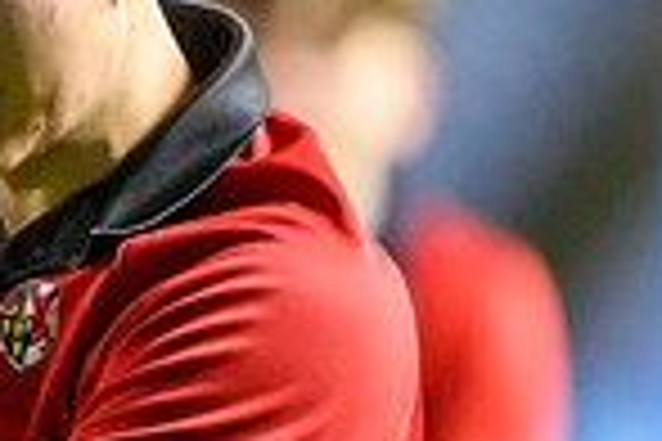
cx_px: -473
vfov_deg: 0.8
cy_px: 38
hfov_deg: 1.2
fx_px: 32252
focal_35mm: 1754
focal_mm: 400
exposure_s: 1/1000
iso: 10000
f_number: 3.2
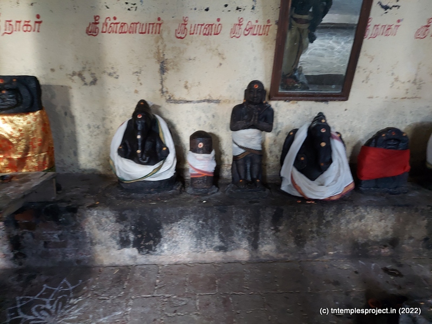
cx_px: 216
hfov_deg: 71.6
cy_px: 162
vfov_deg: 56.8
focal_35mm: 24
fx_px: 300
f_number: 1.8
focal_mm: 5.23
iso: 400
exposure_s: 1/25
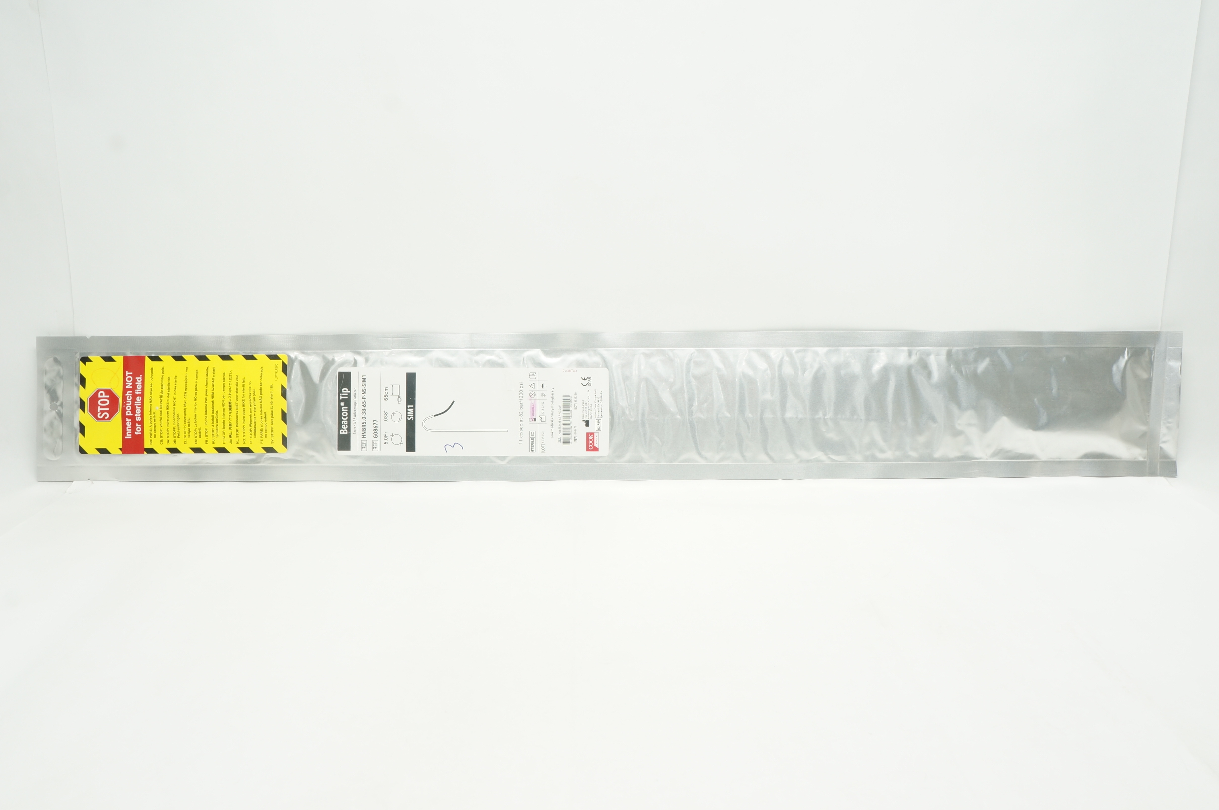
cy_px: 405
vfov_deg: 41.6
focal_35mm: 32
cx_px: 610
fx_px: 1065
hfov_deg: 59.5
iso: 400
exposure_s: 1/15
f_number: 11
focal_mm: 21
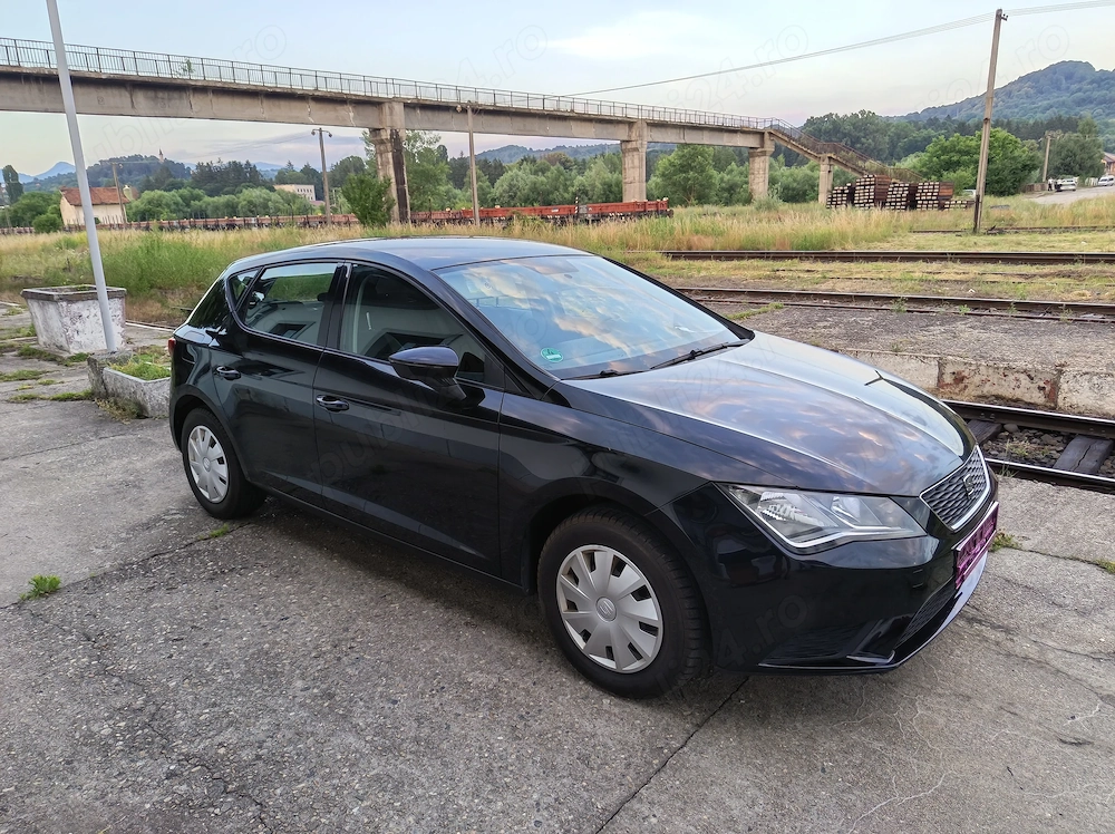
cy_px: 417
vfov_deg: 56.7
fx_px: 772
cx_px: 558
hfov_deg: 71.6
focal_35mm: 24
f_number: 1.75
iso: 635
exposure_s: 1/100
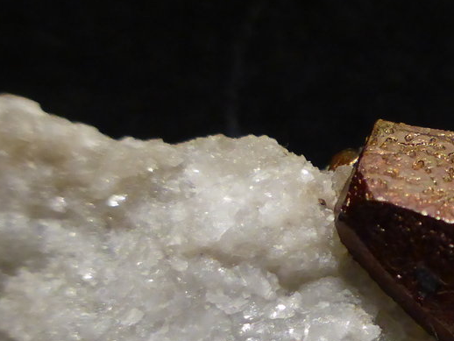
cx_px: 557
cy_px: 282
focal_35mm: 142
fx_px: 1863
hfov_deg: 13.5
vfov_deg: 10.4
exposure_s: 1/50
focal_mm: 7.9
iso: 400
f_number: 4.1
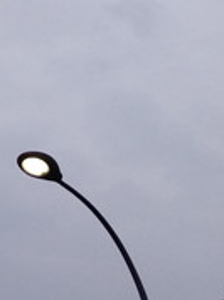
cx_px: -221
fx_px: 1012
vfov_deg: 16.5
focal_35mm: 117
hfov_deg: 11.4
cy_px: 0
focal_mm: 3.81
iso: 250
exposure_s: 1/60
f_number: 2.2
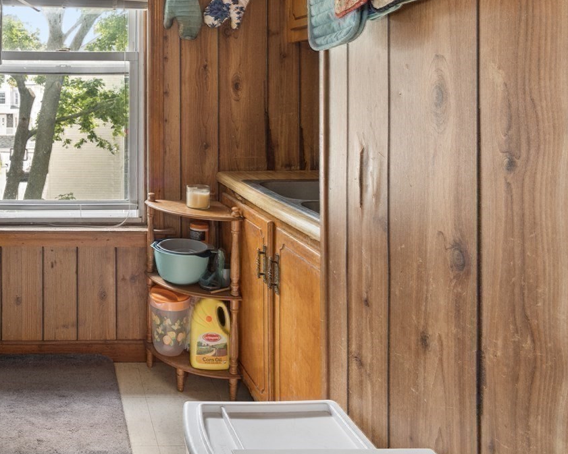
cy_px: 77
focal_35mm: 32
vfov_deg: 43.2
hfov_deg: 50.2
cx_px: 70
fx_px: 538
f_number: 8
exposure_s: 1/25
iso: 800
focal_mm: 14
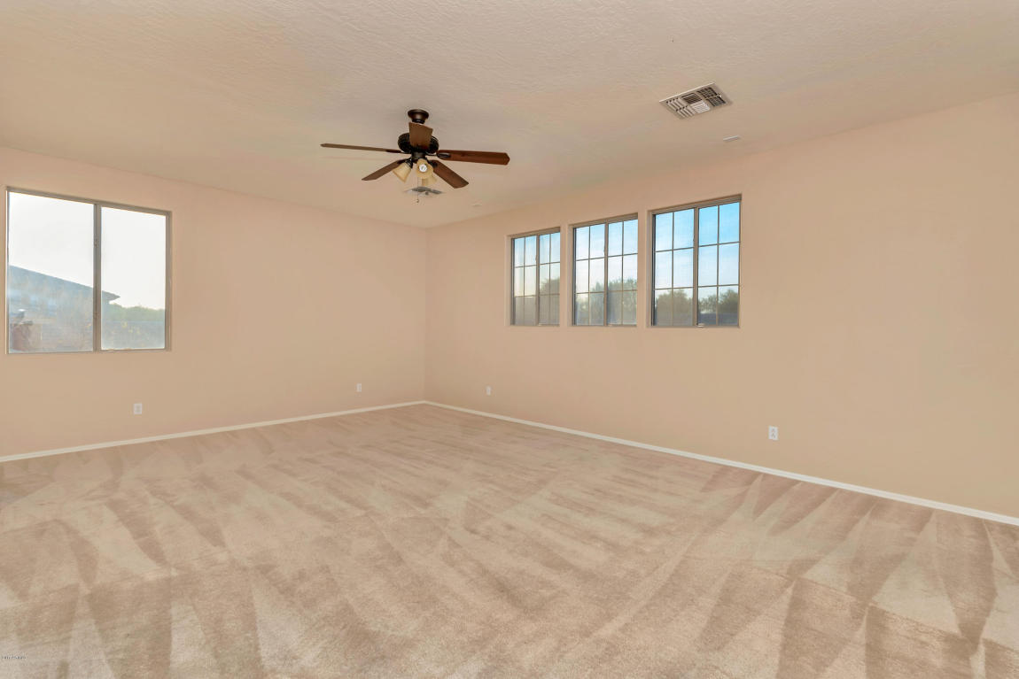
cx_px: 510
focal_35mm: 15
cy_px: 340
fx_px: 425
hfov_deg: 100.4
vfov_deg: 77.3
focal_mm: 15
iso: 400
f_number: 4.5
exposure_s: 1/60
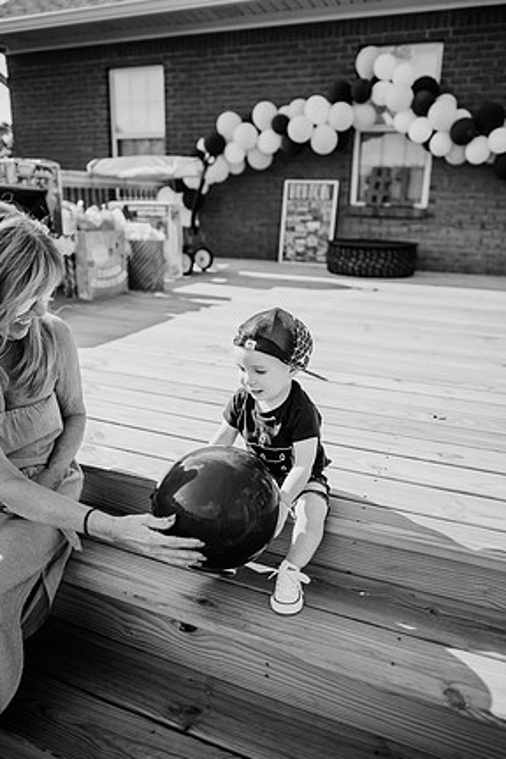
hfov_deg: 51.3
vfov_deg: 71.5
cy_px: 385
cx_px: 257
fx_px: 527
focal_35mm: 25
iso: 100
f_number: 2.2
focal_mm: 24
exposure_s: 1/2000
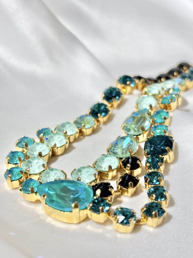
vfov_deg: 36.8
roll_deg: +9.9
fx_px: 387
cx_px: 96
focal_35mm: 52
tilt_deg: -28.2
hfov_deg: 28.0
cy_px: 129
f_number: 1.6
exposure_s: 1/225
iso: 32
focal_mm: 5.96
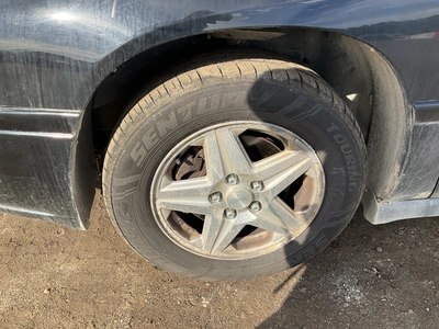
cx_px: 220
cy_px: 164
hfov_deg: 61.7
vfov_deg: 48.2
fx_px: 368
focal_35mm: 29
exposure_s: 1/482
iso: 25
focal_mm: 3
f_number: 1.8
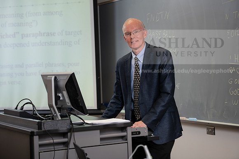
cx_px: 120
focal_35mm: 92
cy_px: 80
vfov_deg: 14.9
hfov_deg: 22.1
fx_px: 611
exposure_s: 1/200
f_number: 3.5
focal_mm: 92
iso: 500
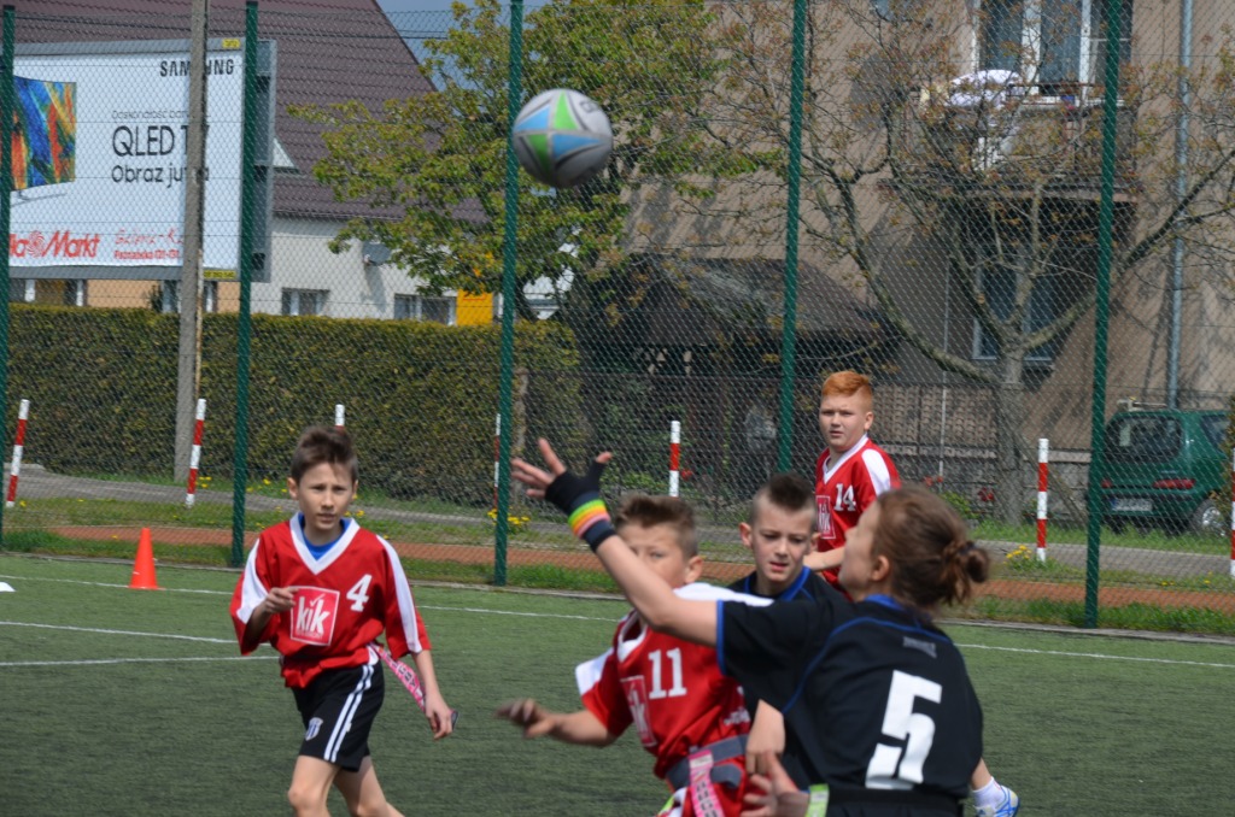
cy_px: 408
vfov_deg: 8.7
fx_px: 5391
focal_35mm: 158
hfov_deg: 13.1
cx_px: 618
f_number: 9
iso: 100
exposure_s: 1/320
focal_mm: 105
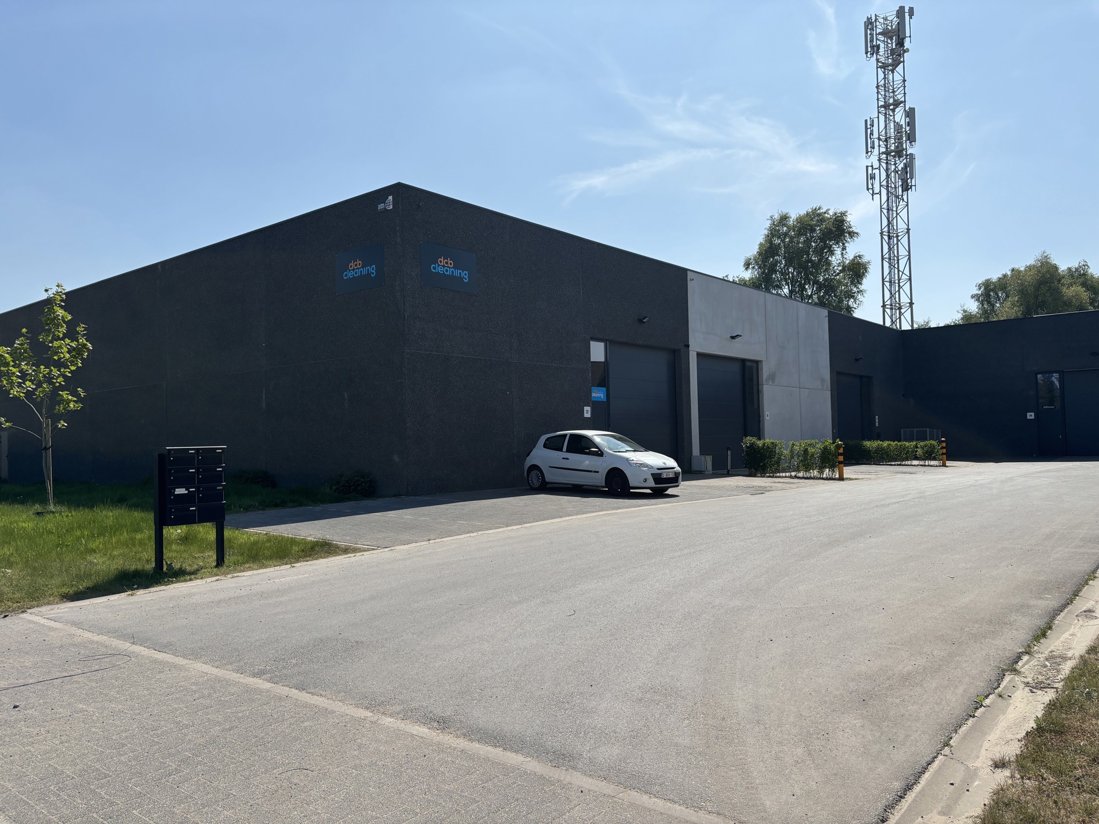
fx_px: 825
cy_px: 412
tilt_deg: +1.7
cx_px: 550
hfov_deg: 67.3
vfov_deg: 53.1
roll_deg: +1.1
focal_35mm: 26
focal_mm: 5.96
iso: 50
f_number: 1.6
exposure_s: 1/5618
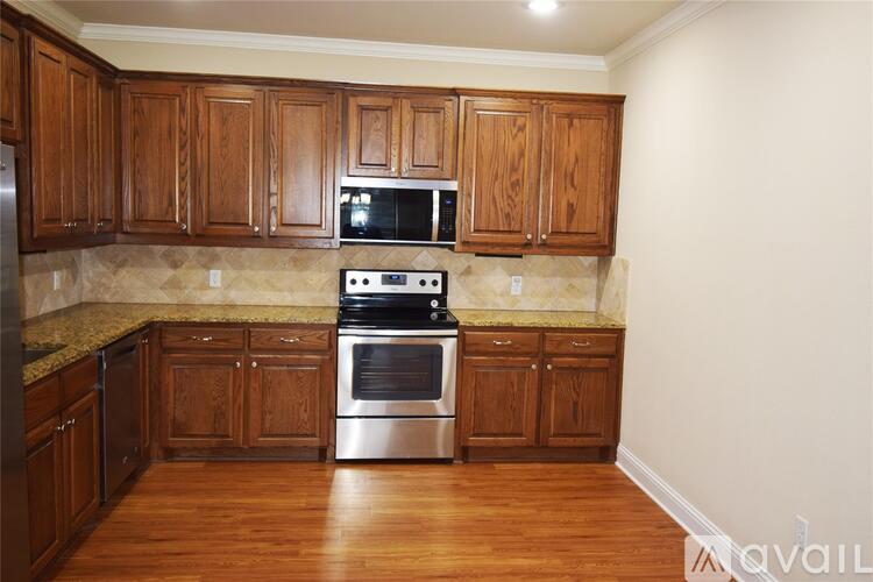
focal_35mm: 30
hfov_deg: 61.9
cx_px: 436
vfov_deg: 43.6
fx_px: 727
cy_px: 291
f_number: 5.6
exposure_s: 1/30
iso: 400
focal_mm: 20
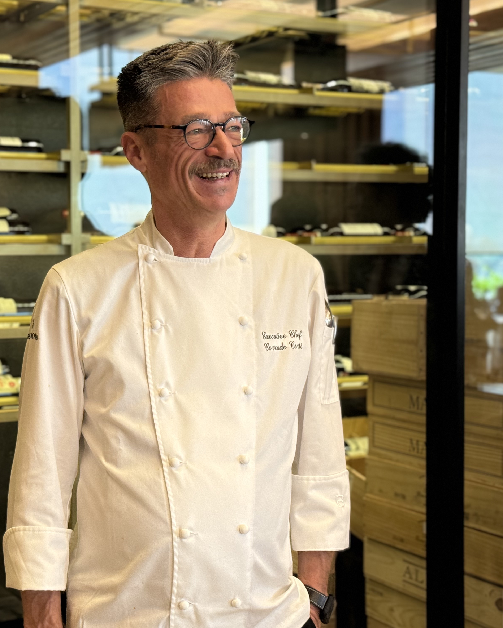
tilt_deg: -2.2
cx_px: 169
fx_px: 1172
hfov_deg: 24.1
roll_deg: +0.7
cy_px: 312
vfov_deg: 30.0
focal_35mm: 63
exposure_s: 1/46
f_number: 1.78
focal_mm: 6.76
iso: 250
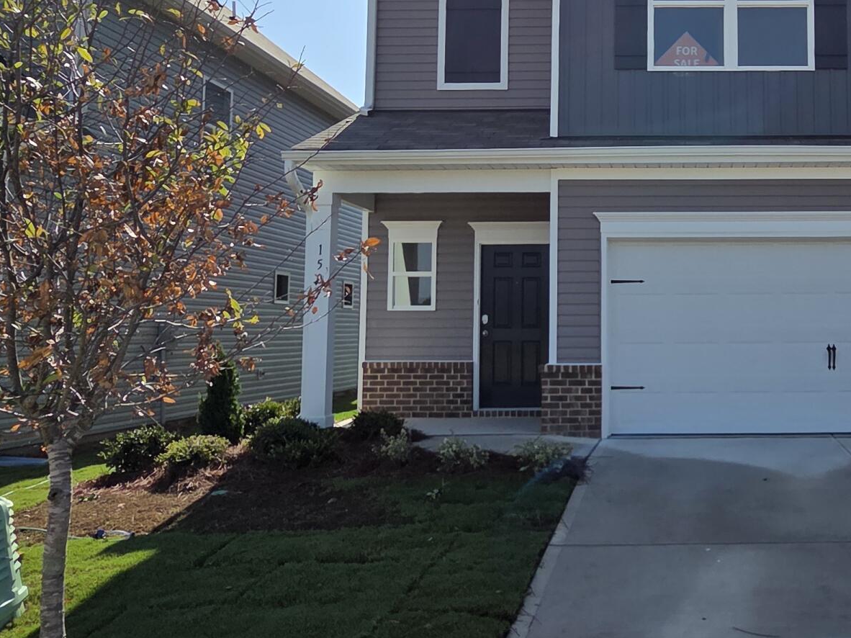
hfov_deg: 51.4
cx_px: 698
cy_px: 256
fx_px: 811
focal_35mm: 33
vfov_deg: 42.7
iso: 50
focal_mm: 2.2
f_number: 2.2
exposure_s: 1/3143
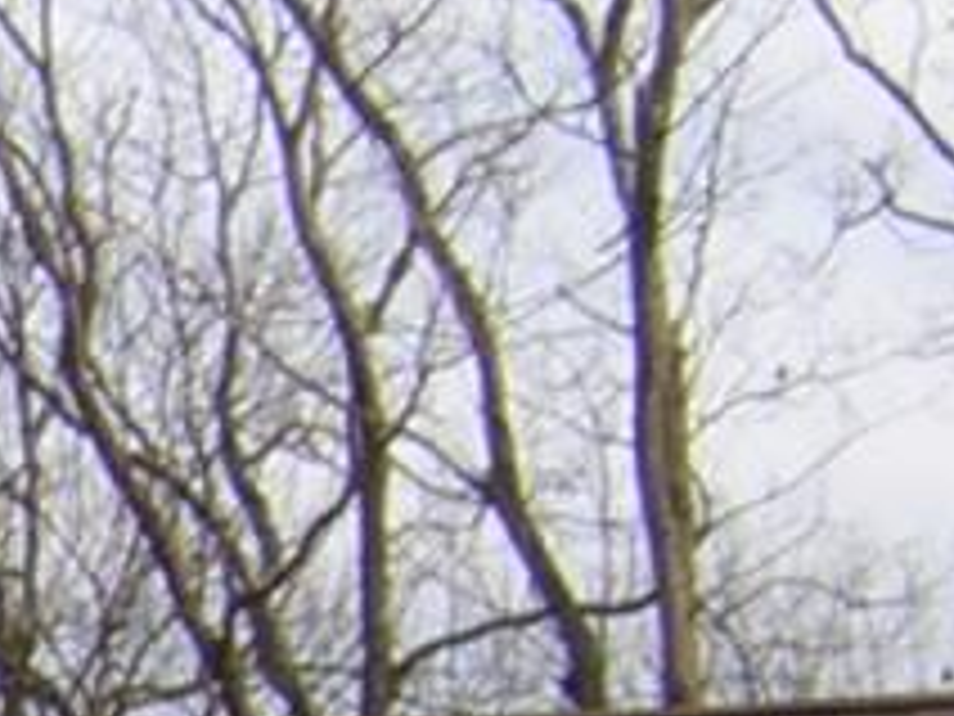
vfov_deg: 6.6
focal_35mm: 217
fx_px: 5980
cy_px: 1437
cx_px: -1184
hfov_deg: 8.5
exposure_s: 1/174
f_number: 5.2
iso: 100
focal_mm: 4.7
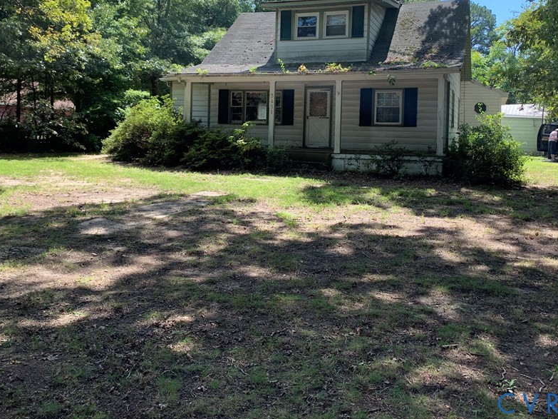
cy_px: 148
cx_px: 279
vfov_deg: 41.4
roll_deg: -1.9
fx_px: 548
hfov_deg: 54.0
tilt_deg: -1.3
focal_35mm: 34
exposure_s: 1/474
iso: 25
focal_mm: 4.25
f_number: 1.8
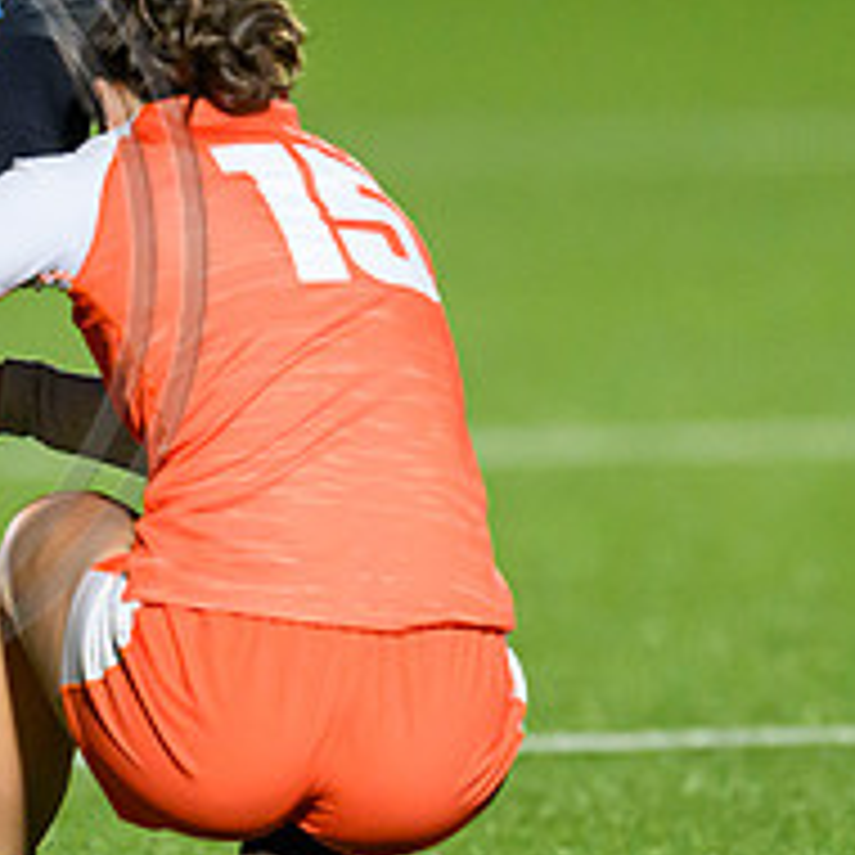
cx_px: 231
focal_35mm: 1546
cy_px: 443
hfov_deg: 1.1
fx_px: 43202
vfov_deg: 1.1
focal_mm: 400
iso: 5000
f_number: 2.8
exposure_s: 1/1000
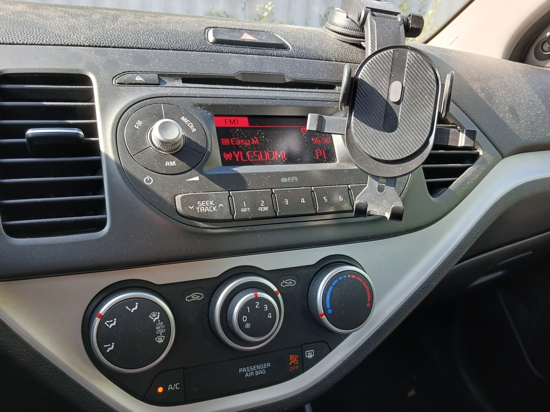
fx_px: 429
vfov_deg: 51.4
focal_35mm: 27
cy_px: 206
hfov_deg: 65.3
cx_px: 275
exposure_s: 1/50
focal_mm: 3.98
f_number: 1.8
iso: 40
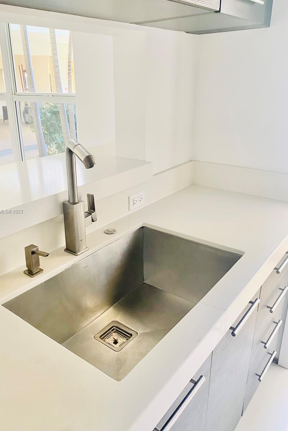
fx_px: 336
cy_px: 212
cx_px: 122
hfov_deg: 46.3
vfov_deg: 65.5
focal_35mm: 28
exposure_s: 1/60
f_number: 1.8
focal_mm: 4.25
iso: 160
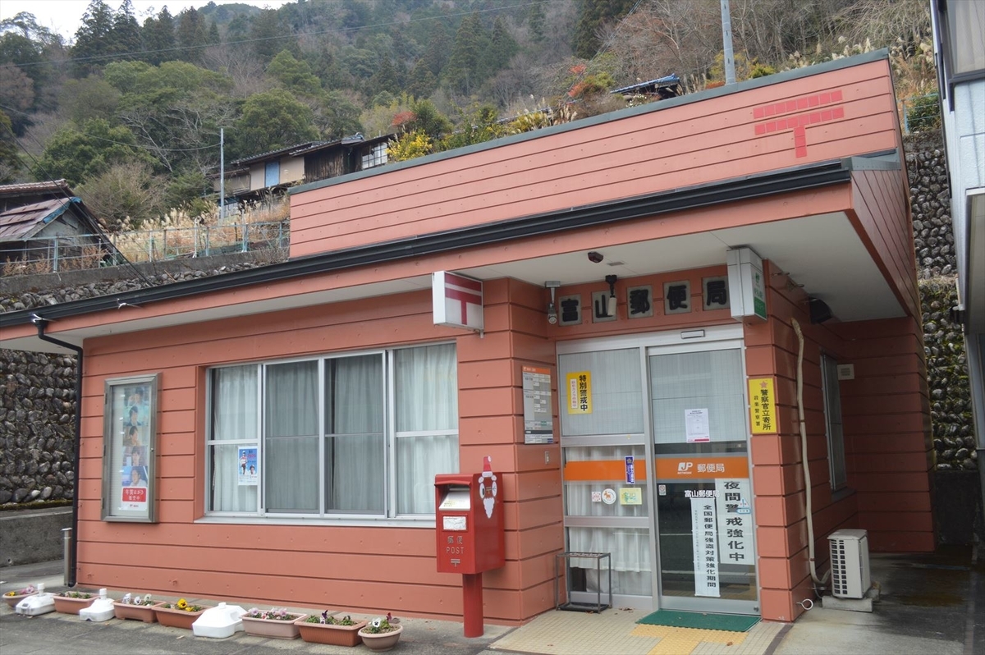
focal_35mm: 30
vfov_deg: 43.5
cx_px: 492
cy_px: 328
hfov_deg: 62.0
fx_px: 820
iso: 400
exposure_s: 1/100
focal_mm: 20
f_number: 5
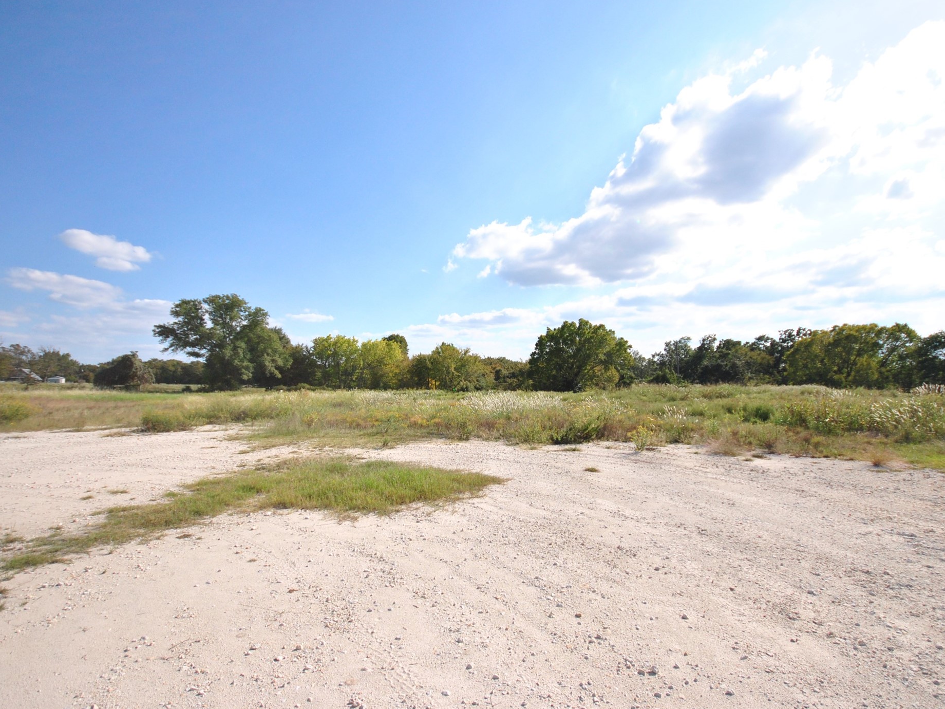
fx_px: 464
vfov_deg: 74.7
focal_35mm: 17
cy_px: 347
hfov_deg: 91.0
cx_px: 495
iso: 400
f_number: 4
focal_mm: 10
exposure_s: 1/4000
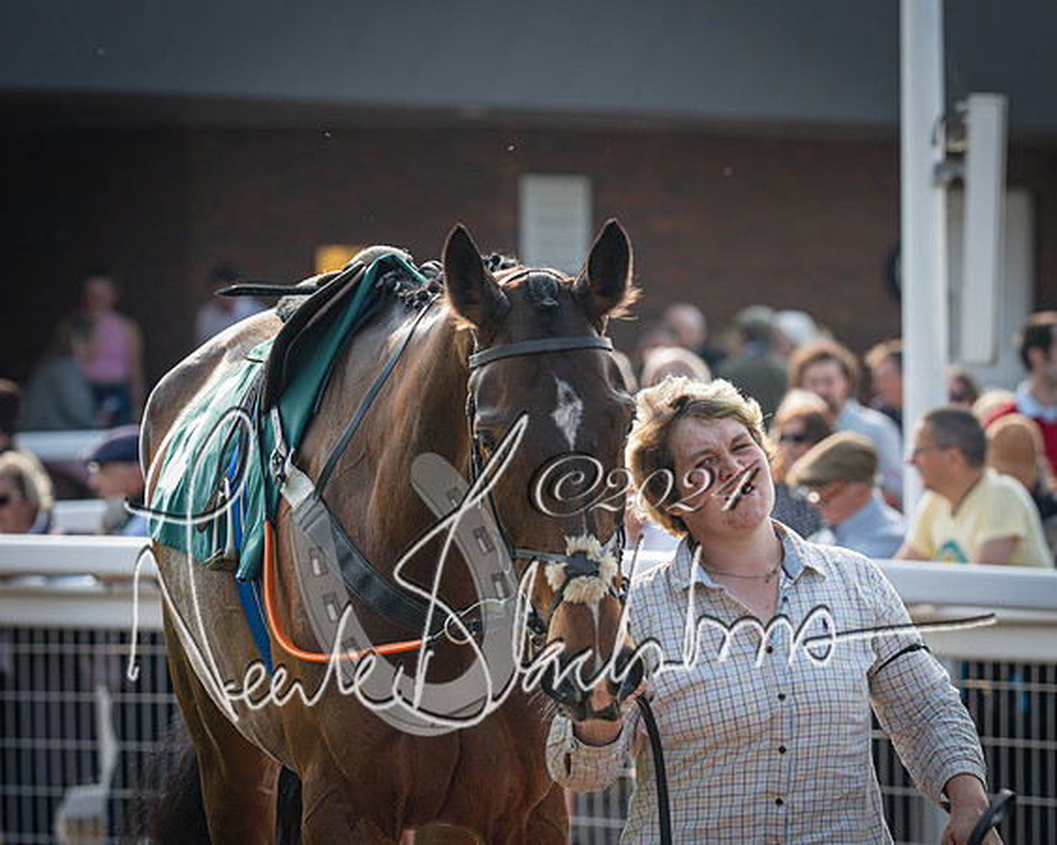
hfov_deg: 8.5
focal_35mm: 227
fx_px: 7114
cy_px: 422
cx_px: 631
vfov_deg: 6.8
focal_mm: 135
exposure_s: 1/400
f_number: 4
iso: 80
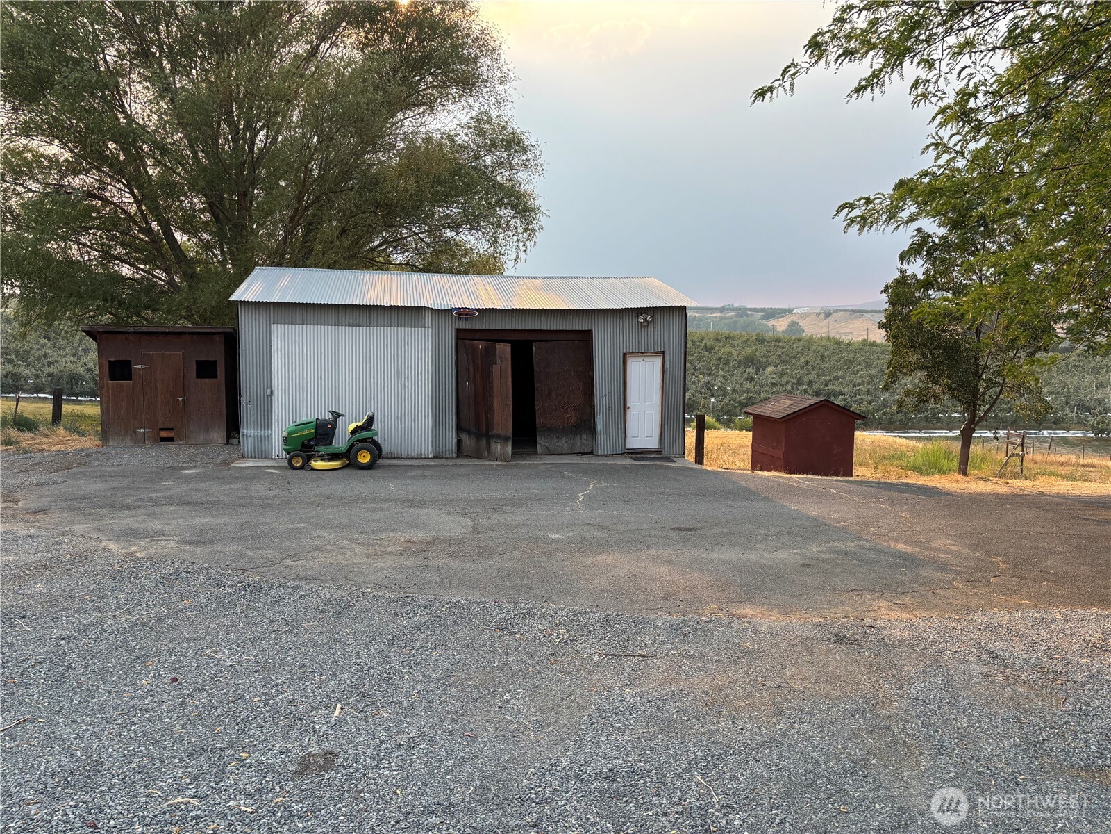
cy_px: 417
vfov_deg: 53.1
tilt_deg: -6.6
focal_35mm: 26
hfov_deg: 67.3
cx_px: 556
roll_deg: -0.8
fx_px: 834
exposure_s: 1/943
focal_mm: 5.96
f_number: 1.6
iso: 50
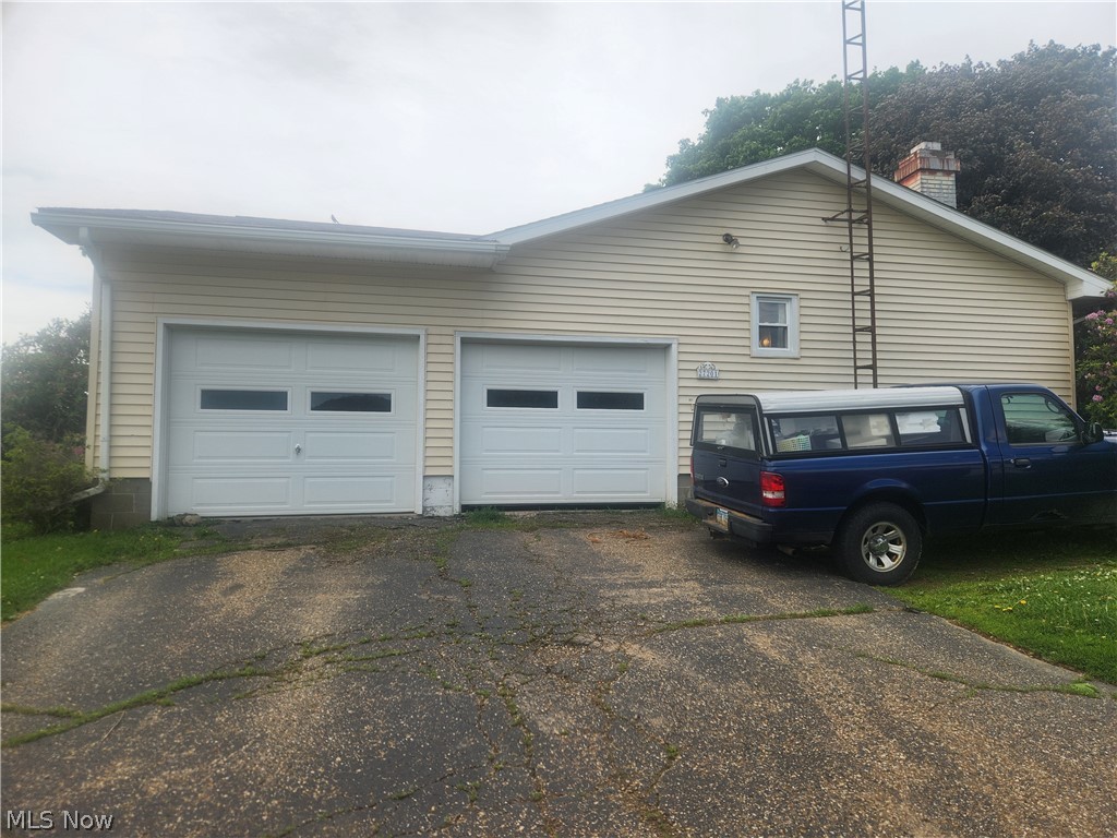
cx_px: 558
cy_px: 419
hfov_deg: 73.9
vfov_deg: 58.9
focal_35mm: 23
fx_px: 742
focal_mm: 5.4
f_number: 1.8
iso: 20
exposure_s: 1/1571
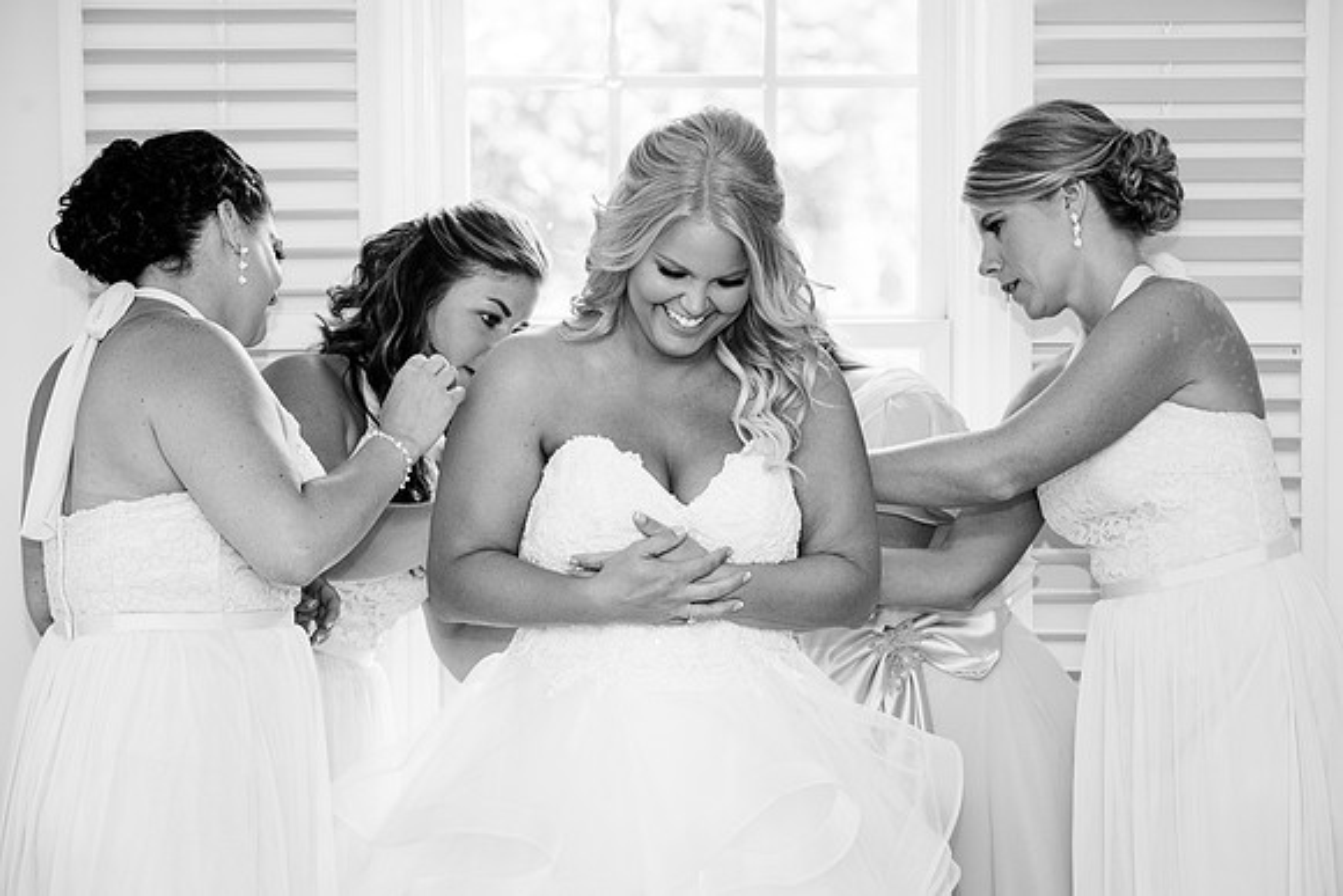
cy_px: 476
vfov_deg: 10.5
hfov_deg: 15.7
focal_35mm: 131
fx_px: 4873
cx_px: 698
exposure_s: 1/200
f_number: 5.6
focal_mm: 122
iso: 800
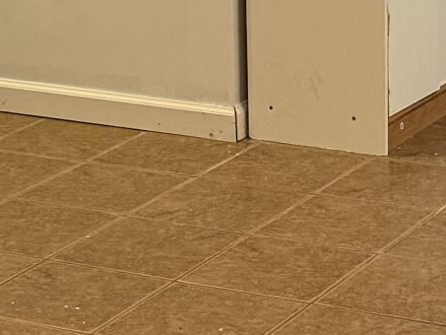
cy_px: 101
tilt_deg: -14.7
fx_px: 2049
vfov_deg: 9.3
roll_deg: +0.4
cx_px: 307
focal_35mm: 159
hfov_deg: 12.4
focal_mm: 6.76
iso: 250
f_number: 1.78
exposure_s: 1/60
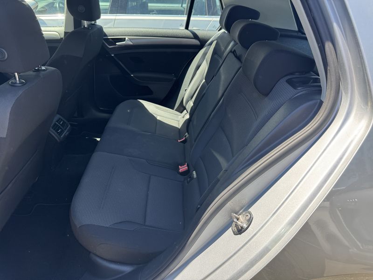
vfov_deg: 56.8
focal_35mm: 24
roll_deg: -3.8
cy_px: 140
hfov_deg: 71.6
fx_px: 259
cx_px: 186
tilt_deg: -27.6
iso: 80
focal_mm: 6.76
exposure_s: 1/477
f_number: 1.78
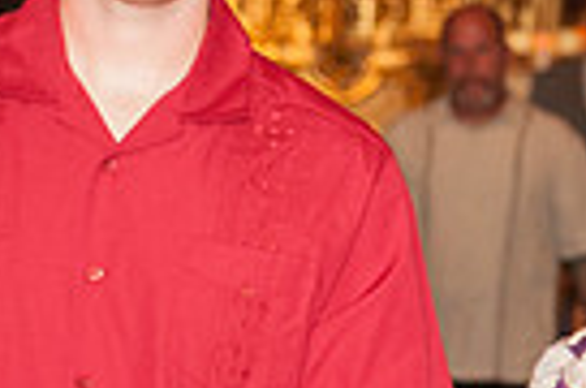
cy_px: 336
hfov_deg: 6.4
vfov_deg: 4.3
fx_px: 5213
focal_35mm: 321
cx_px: 560
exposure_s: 1/100
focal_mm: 75
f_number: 3.5
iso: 2500
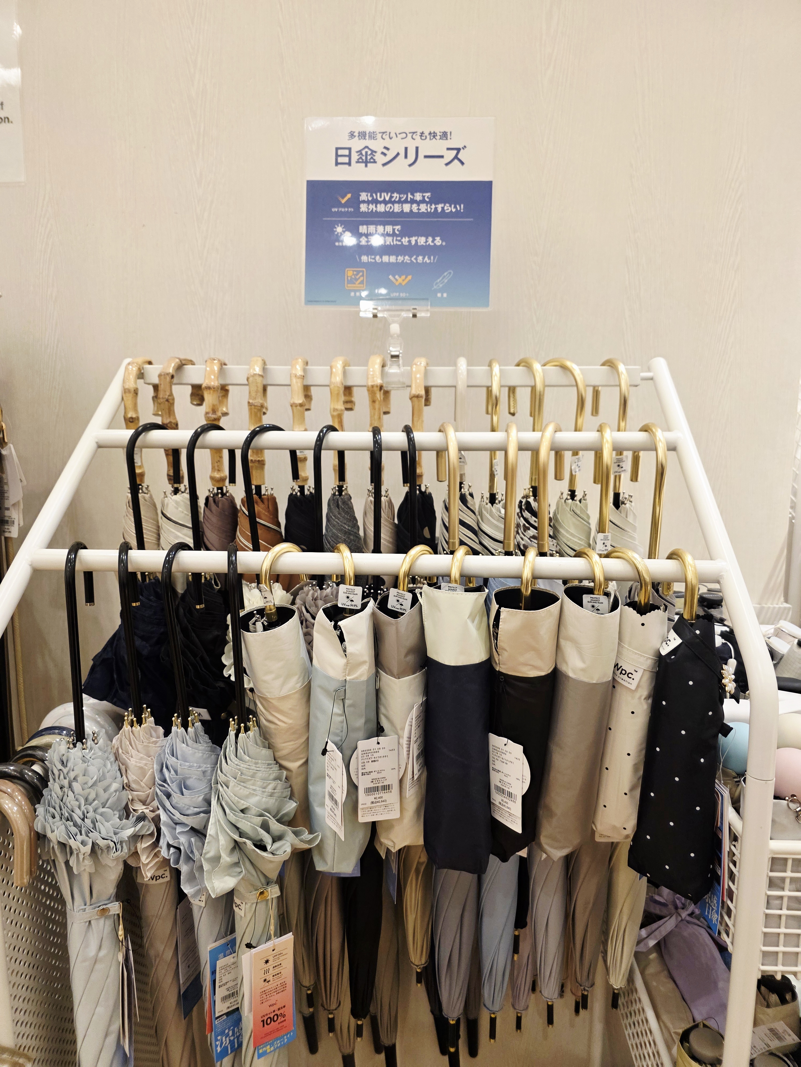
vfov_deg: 73.9
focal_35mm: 23
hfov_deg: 58.9
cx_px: 400
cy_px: 534
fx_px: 710
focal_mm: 6.3
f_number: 1.7
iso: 200
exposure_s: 1/120
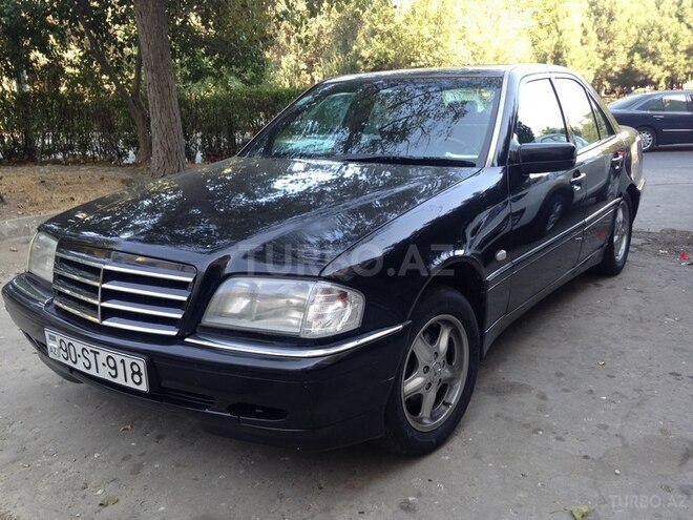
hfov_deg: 55.4
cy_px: 260
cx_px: 346
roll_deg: +3.6
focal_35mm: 33
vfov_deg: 42.9
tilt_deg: -16.6
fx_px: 661
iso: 50
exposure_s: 1/120
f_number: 2.4
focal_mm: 4.12
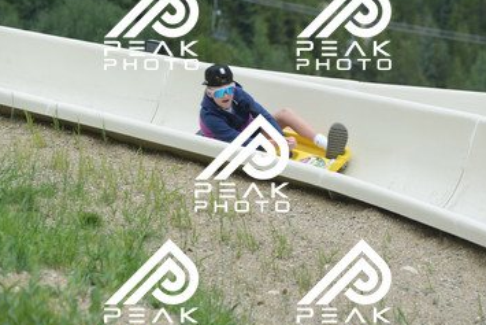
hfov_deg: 9.4
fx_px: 2971
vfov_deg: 6.3
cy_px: 154
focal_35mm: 220
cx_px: 248
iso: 360
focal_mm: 195
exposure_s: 1/640
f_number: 6.3
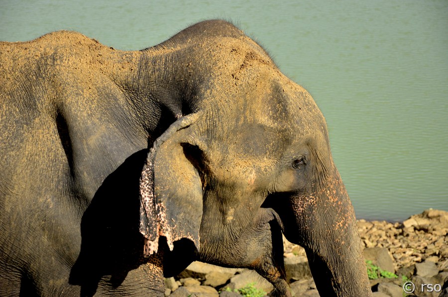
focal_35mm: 135
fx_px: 1676
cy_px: 148
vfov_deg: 10.1
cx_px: 224
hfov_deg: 15.2
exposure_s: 1/640
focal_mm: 90
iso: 320
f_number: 6.3
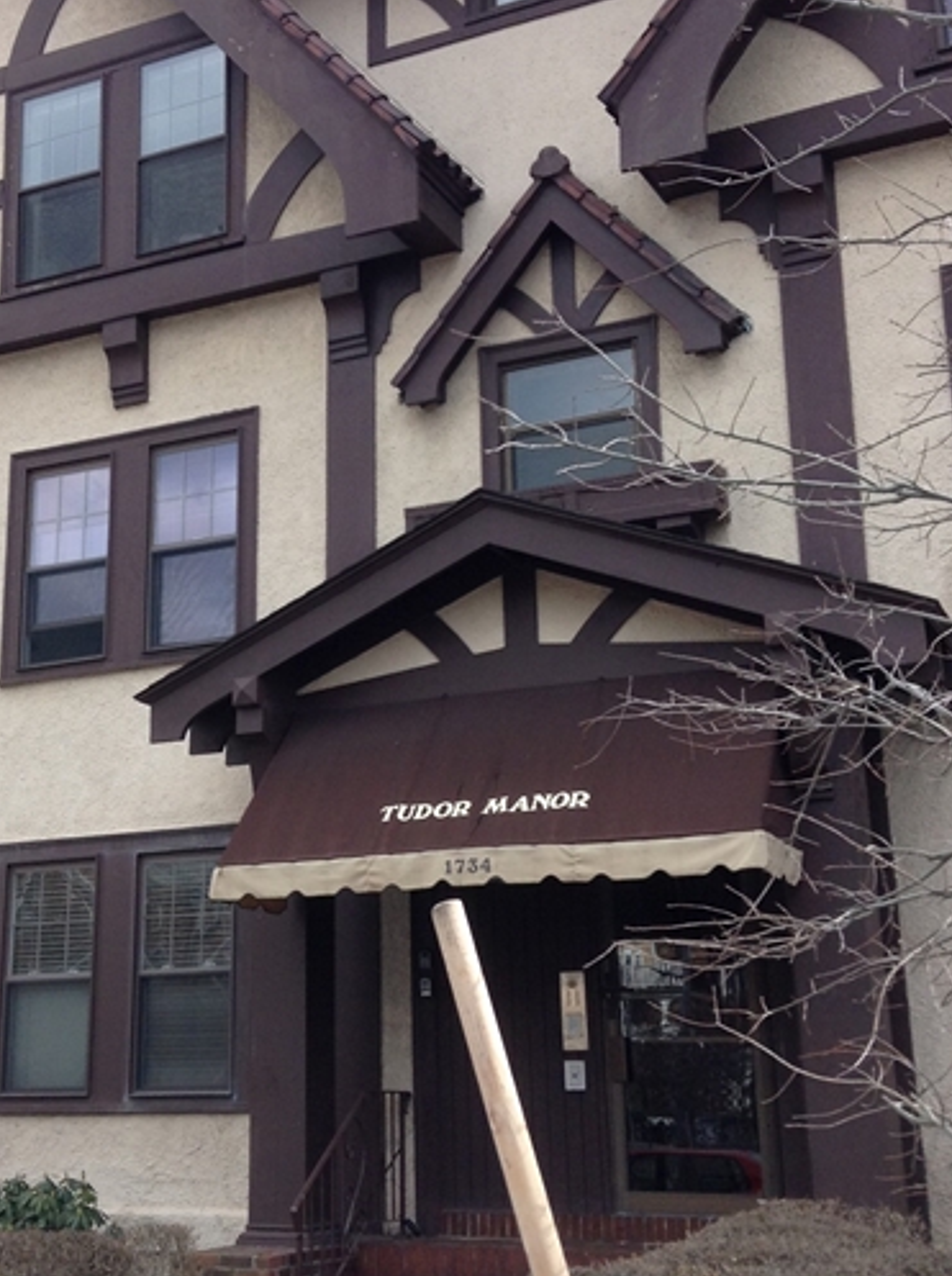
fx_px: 1876
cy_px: 575
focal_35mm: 51
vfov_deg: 37.5
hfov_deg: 28.3
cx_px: 310
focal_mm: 3.3
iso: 32
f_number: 2.4
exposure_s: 1/325
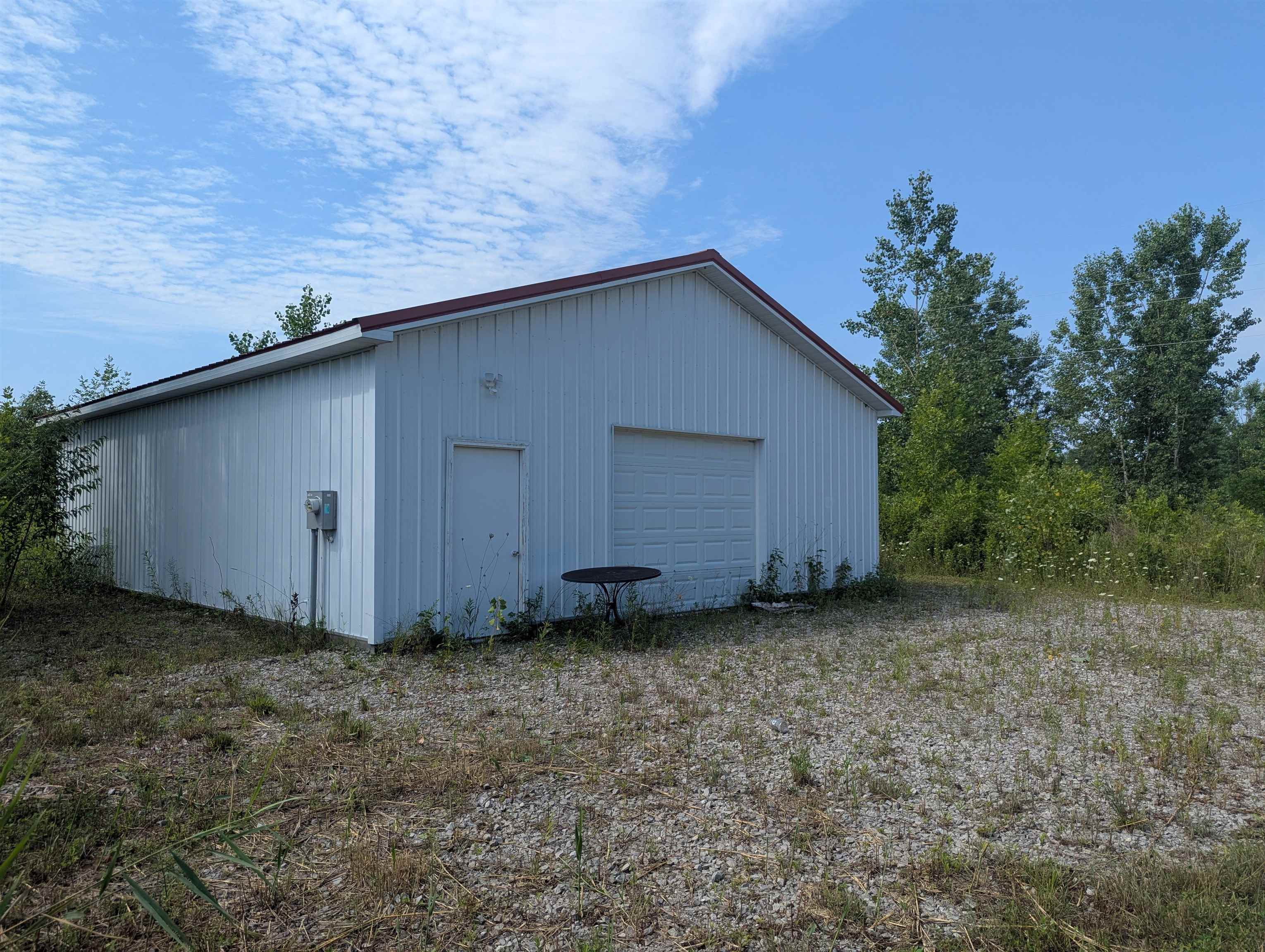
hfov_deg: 71.5
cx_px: 632
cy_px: 476
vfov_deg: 56.9
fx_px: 878
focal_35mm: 24
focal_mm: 6.81
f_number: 1.85
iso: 45
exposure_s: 1/2096
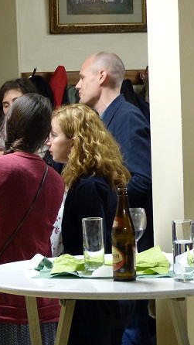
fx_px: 1152
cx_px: -36
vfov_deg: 17.0
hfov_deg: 9.5
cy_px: 172
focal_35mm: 126
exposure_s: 1/20
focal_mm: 15.5
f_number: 2.8
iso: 400
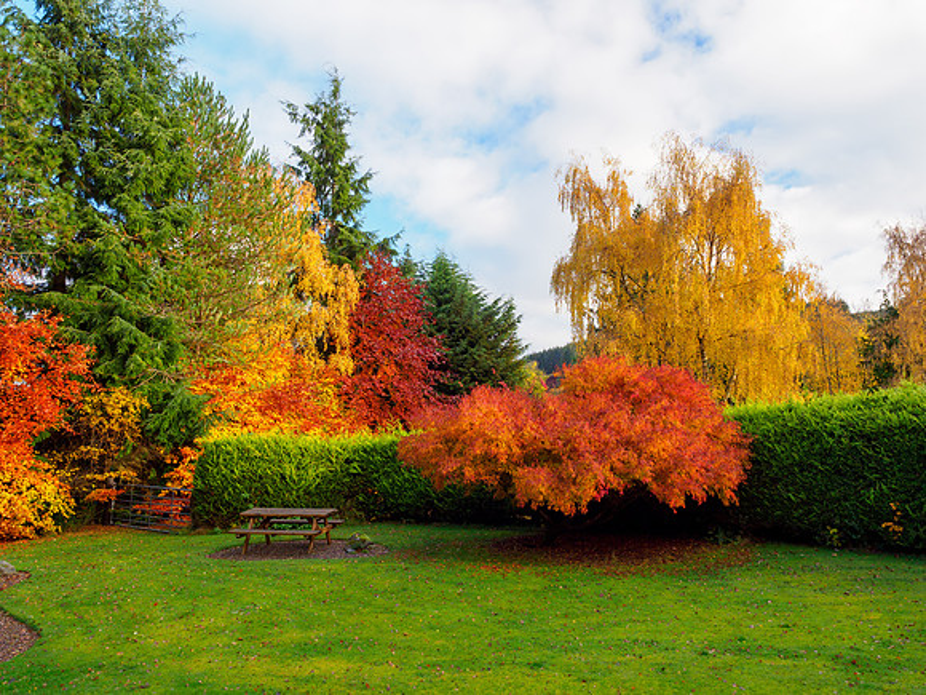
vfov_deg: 49.7
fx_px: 749
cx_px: 463
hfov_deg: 63.4
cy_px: 348
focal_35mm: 28
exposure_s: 1/50
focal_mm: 14
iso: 200
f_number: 5.6
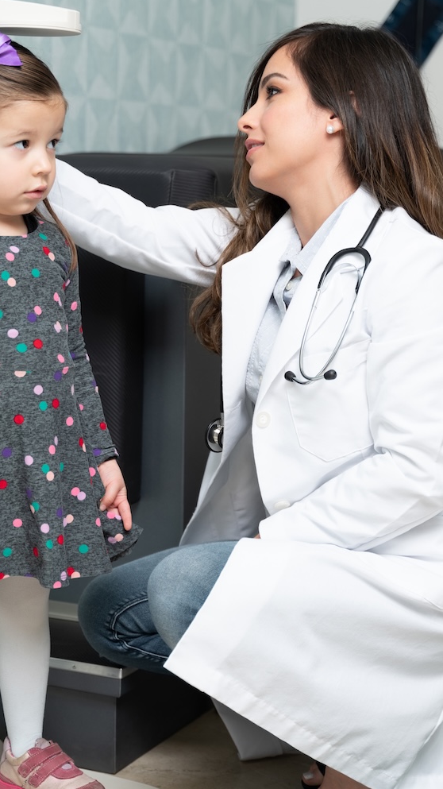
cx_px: 162
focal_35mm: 76
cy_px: 392
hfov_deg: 15.9
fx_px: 1588
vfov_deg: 27.9
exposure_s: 1/200
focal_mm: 48
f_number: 2.8
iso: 100
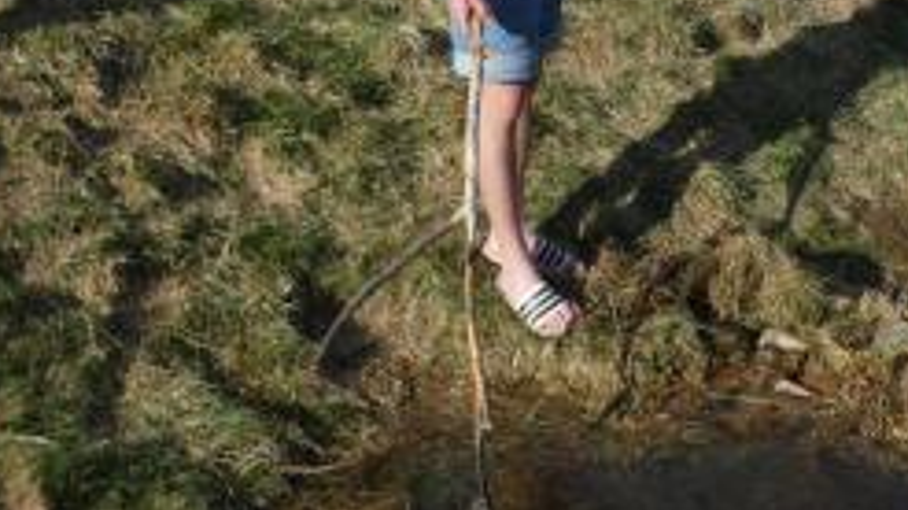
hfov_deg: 33.2
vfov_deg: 18.7
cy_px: -37
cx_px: 687
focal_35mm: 62
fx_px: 1492
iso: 80
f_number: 3.4
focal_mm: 6.2
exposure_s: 1/1000
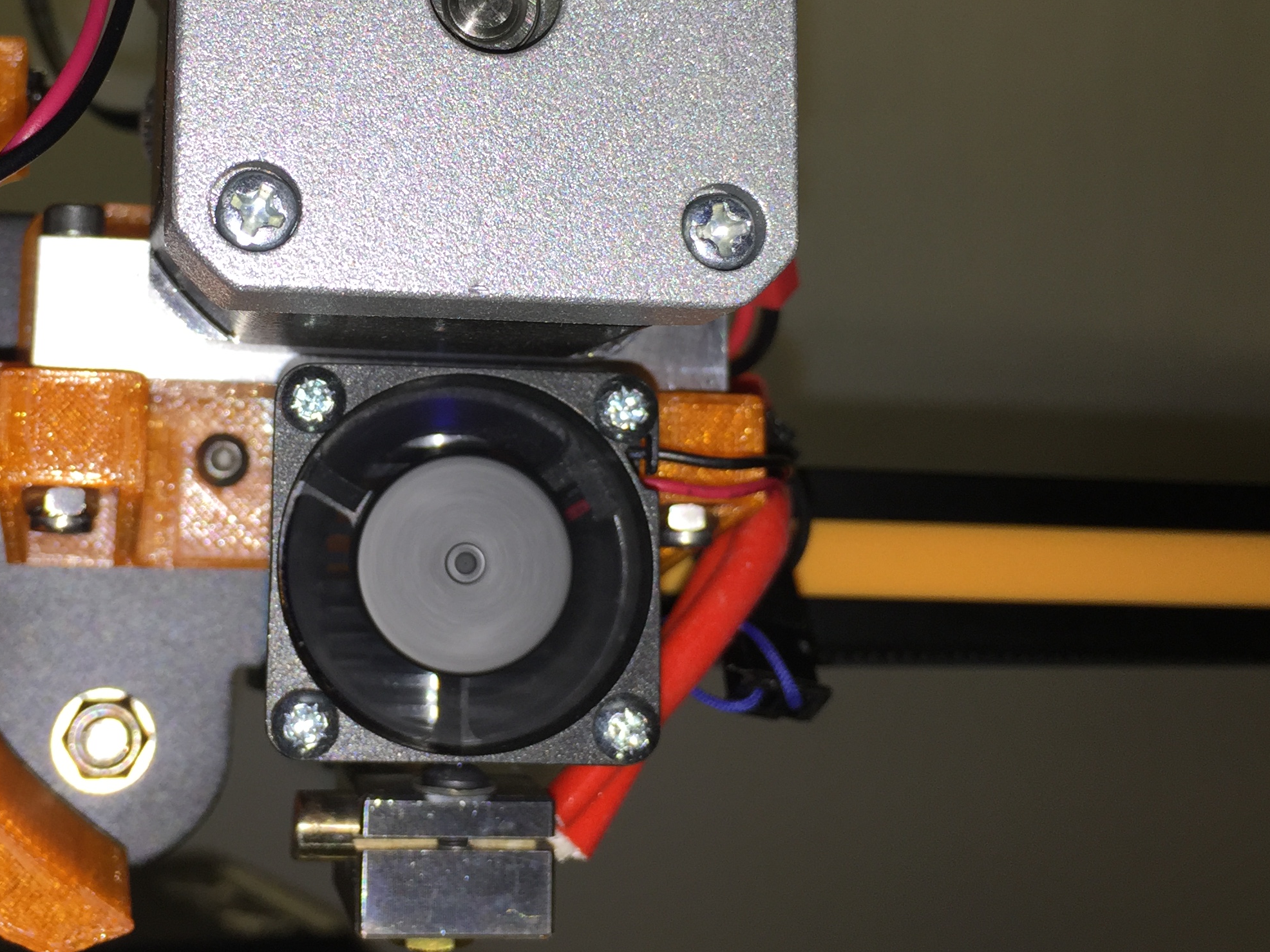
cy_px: 324
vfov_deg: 30.1
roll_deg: -0.8
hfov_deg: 39.1
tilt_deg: +6.6
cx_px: 395
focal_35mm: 48
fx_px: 1761
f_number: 2.2
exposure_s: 1/198
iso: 32
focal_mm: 4.15
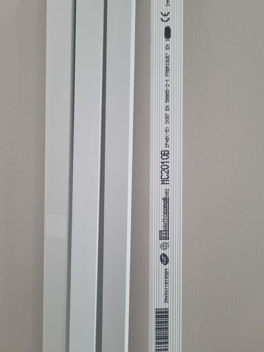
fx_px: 264
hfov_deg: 53.1
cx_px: 132
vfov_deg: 67.3
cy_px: 176
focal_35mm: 26
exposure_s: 1/100
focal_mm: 5.4
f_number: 1.8
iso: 200
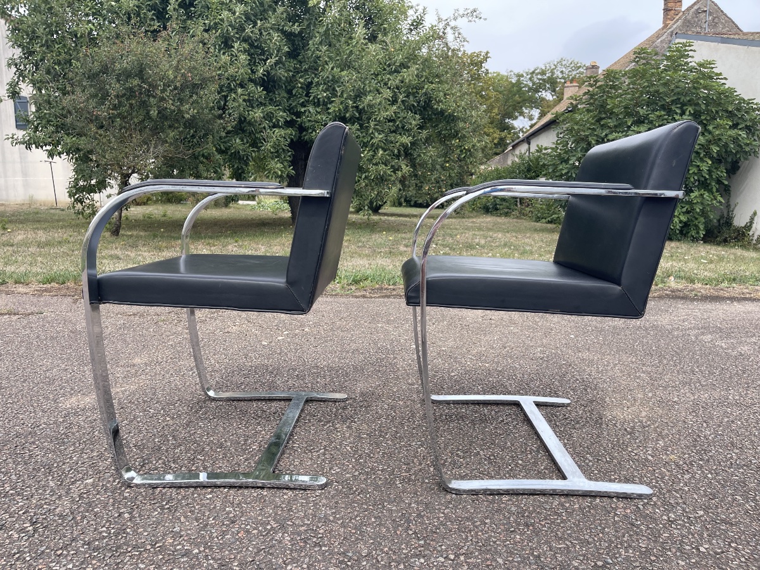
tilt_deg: -9.8
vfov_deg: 54.9
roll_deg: -0.3
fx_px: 549
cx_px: 380
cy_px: 285
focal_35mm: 25
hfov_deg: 69.4
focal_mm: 5.1
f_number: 1.6
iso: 32
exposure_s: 1/1200
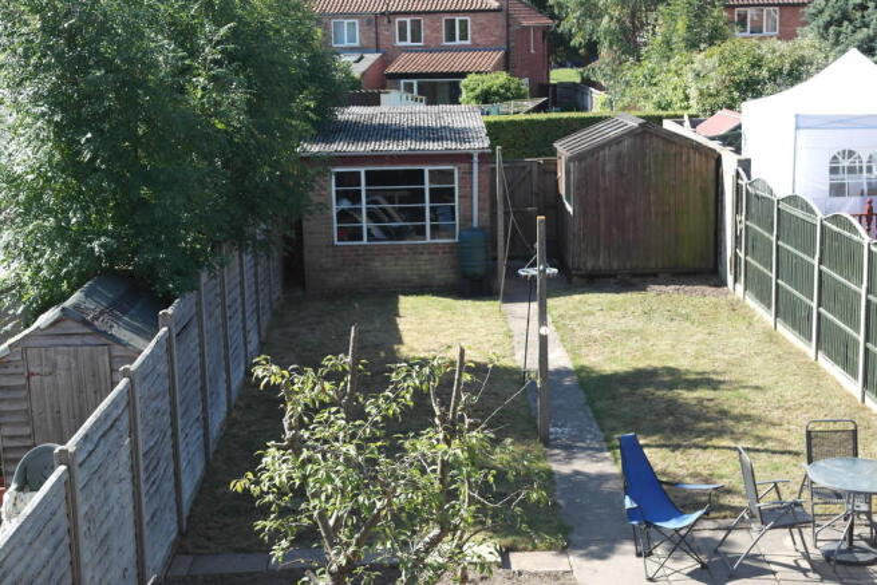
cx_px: 438
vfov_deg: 23.4
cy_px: 292
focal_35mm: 58
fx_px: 1413
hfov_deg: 34.5
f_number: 5.6
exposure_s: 1/160
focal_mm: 38
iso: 100
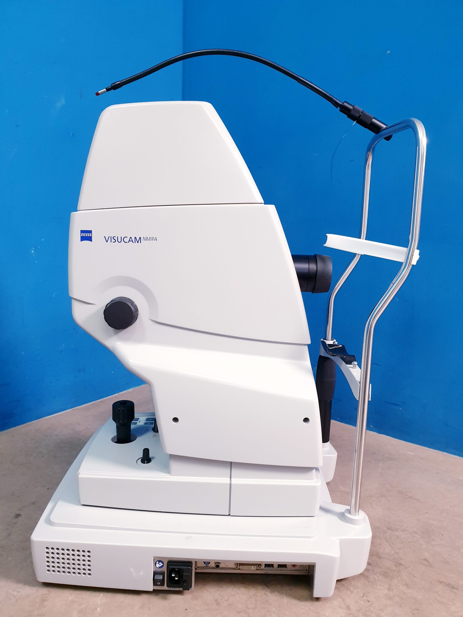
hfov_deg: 53.1
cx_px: 232
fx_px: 464
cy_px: 308
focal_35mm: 26
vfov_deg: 67.3
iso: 250
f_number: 2.4
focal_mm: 4.3
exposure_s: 1/33
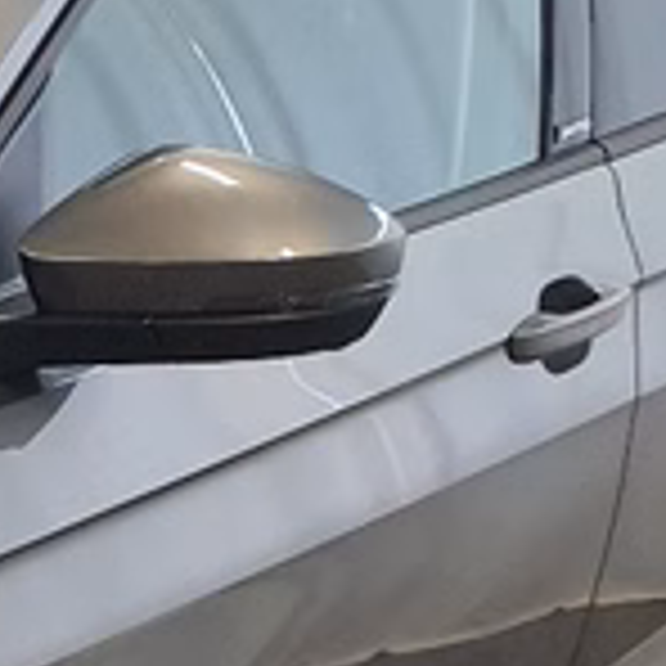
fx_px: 2699
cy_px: 760
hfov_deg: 12.5
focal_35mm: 124
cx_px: -644
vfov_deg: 13.7
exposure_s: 1/50
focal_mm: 4.32
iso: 400
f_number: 2.4
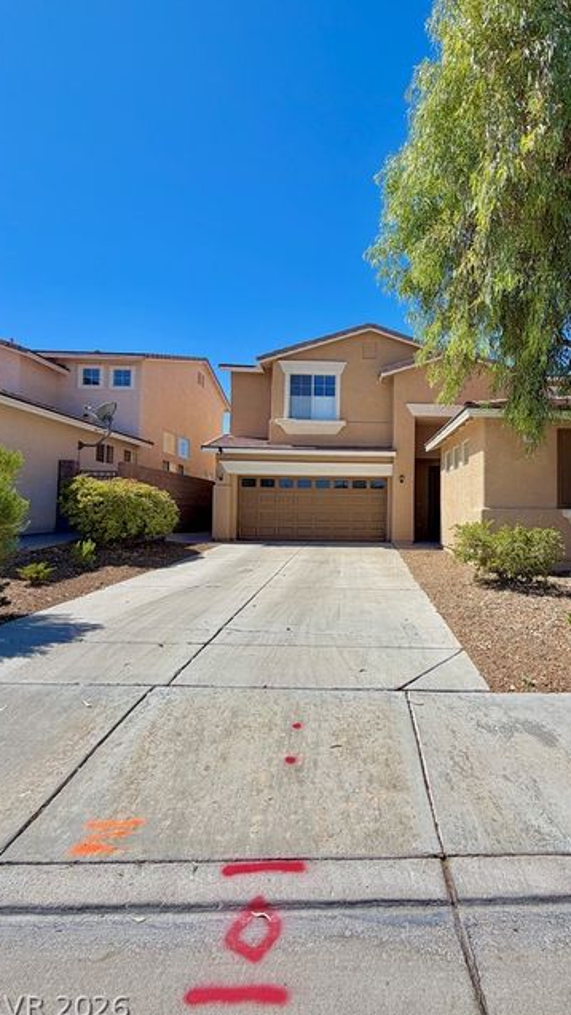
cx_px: 378
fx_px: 430
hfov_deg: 65.4
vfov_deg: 99.4
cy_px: 499
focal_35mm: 16
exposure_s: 1/1211
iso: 20
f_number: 2.2
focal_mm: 2.22
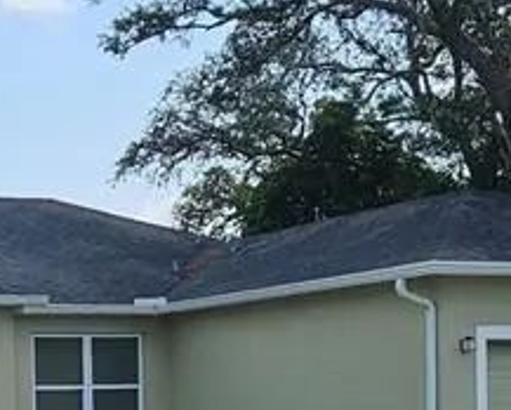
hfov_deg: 17.8
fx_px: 1605
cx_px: 59
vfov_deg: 14.2
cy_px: 450
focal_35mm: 106
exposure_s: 1/2463
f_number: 1.8
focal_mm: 5.4
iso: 25
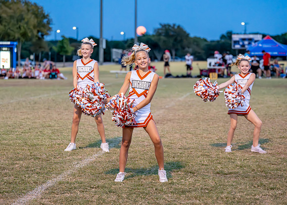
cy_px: 101
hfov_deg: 18.7
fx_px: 872
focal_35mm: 107
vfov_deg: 13.4
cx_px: 139
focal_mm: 80
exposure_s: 1/1000
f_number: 2.8
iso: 5000
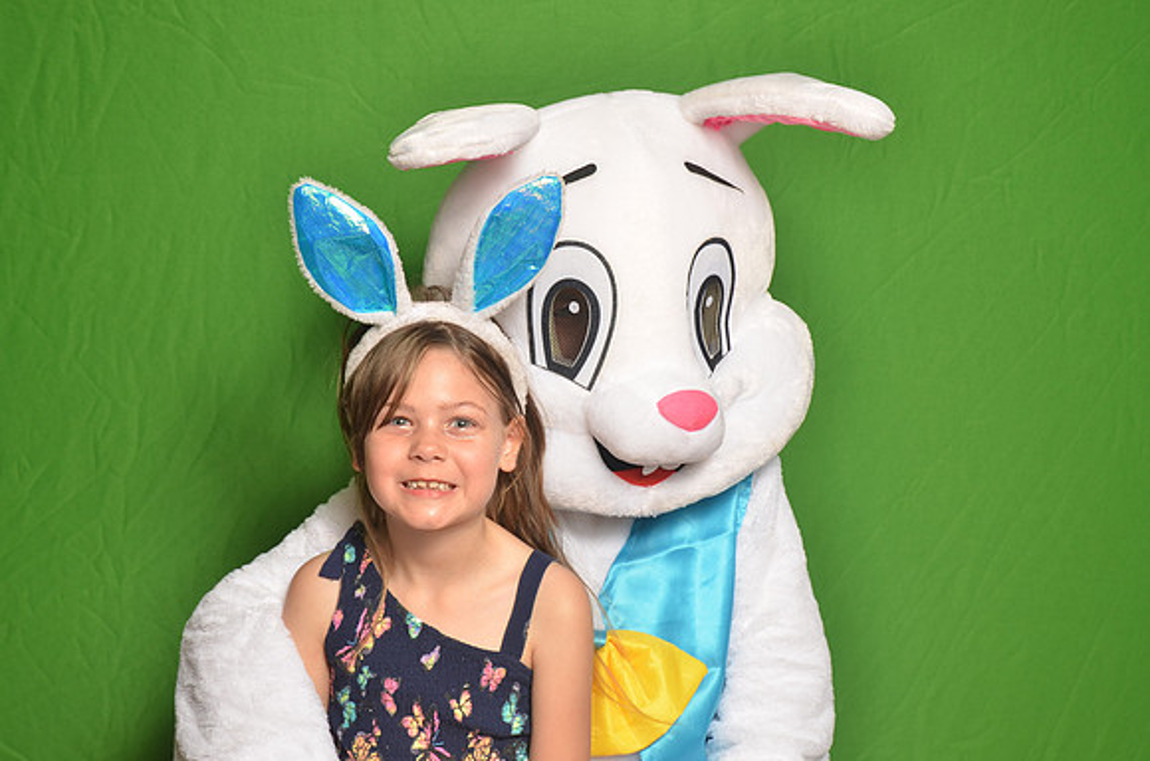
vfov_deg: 20.5
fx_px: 2104
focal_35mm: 66
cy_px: 380
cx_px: 575
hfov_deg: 30.6
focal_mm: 44
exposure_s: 1/60
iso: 200
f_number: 6.3
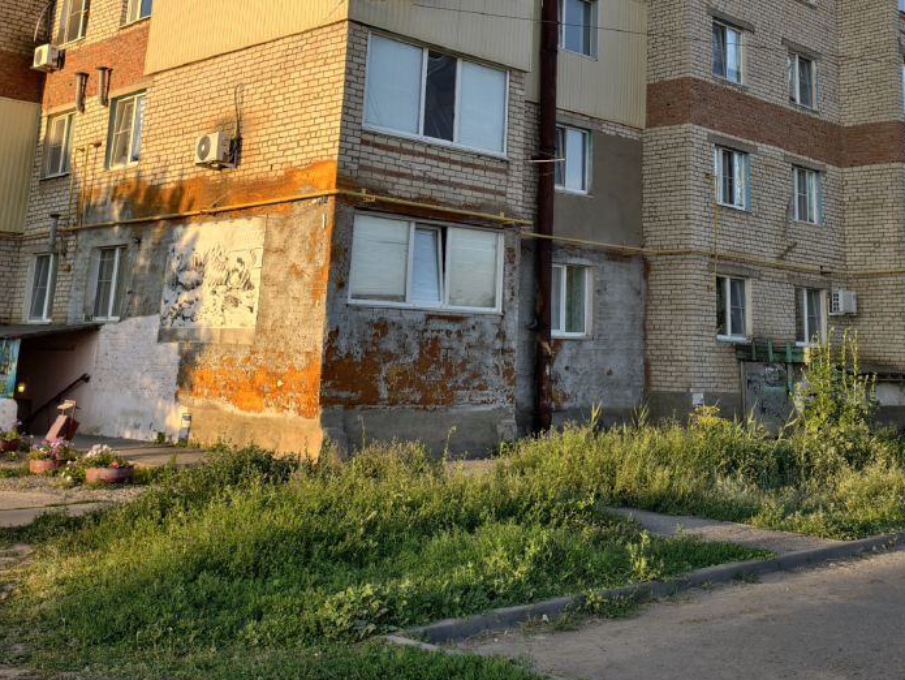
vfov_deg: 32.0
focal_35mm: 43
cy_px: 72
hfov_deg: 43.5
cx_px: 569
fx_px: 1125
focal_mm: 6.54
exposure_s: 1/770
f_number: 1.57
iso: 72
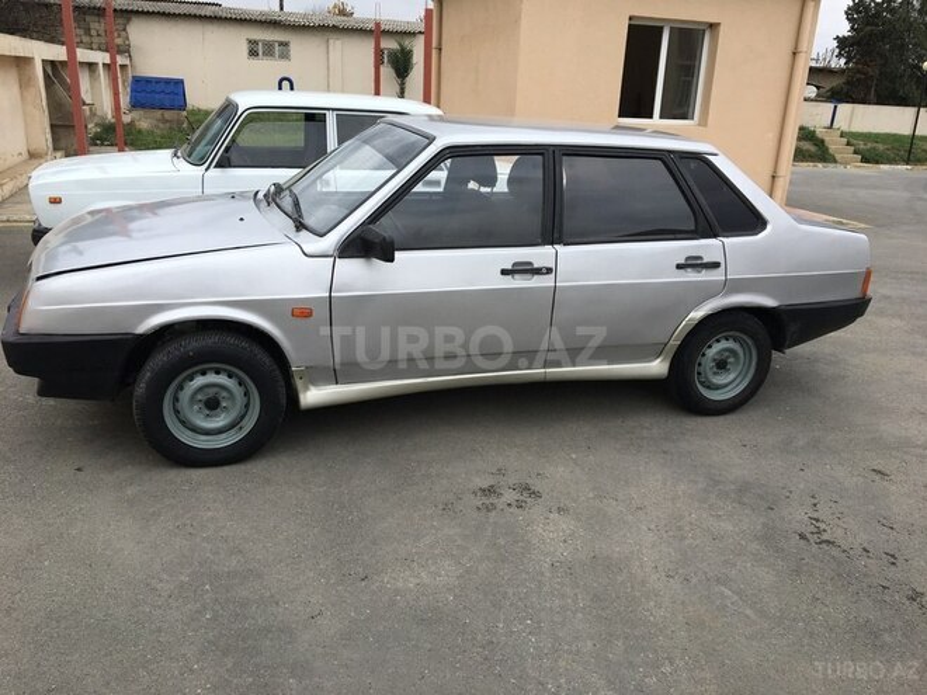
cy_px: 348
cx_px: 464
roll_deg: -2.5
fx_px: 777
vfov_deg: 48.2
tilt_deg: -18.3
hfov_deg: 61.7
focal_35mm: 29
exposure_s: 1/739
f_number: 2.2
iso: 25
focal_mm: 4.15
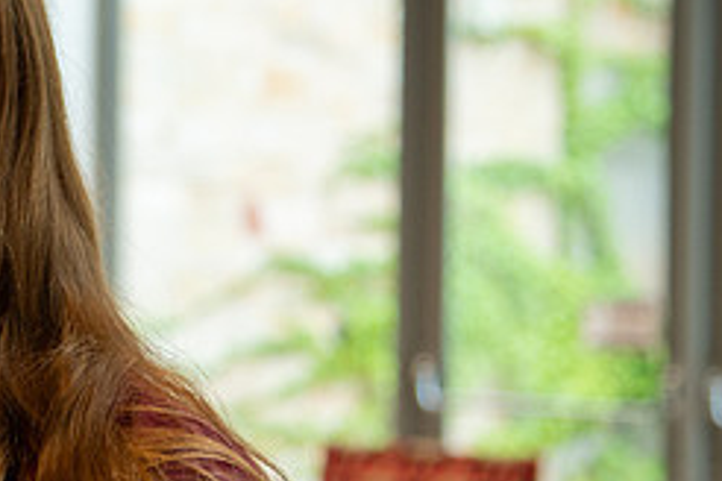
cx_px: -79
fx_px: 3449
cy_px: 187
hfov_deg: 11.8
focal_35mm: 172
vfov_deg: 8.0
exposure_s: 1/125
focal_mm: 65
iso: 500
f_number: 4
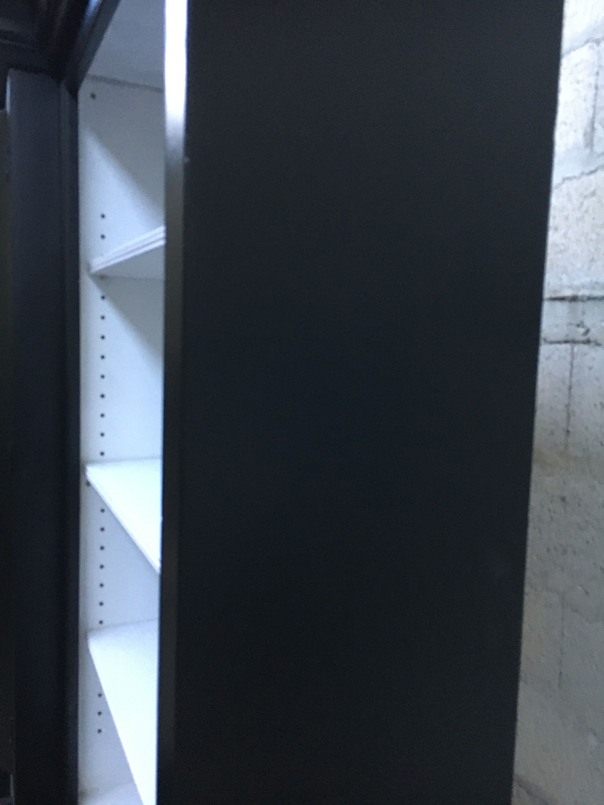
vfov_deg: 61.7
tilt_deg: -3.3
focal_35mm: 29
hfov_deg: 48.2
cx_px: 302
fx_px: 675
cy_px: 402
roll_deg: -2.0
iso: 250
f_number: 2.2
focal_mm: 4.15
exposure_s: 1/33
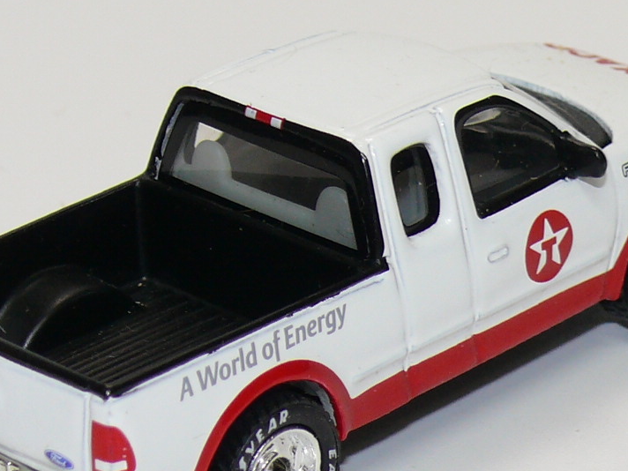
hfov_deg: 9.1
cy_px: 210
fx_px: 3955
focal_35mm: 218
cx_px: 379
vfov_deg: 6.8
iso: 100
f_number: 4
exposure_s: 1/30
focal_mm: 13
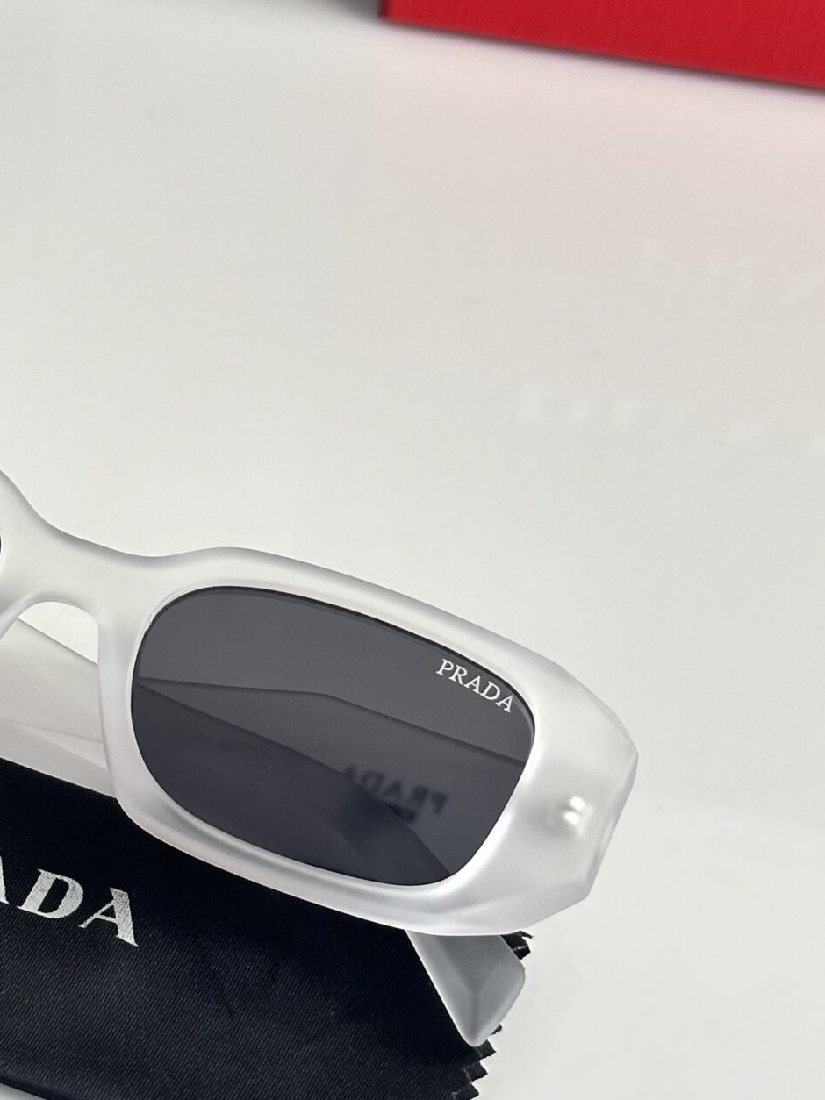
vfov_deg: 20.0
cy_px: 723
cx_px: 32
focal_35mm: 98
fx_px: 3115
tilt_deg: -45.2
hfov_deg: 14.9
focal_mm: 6.86
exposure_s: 1/80
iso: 80
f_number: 1.78
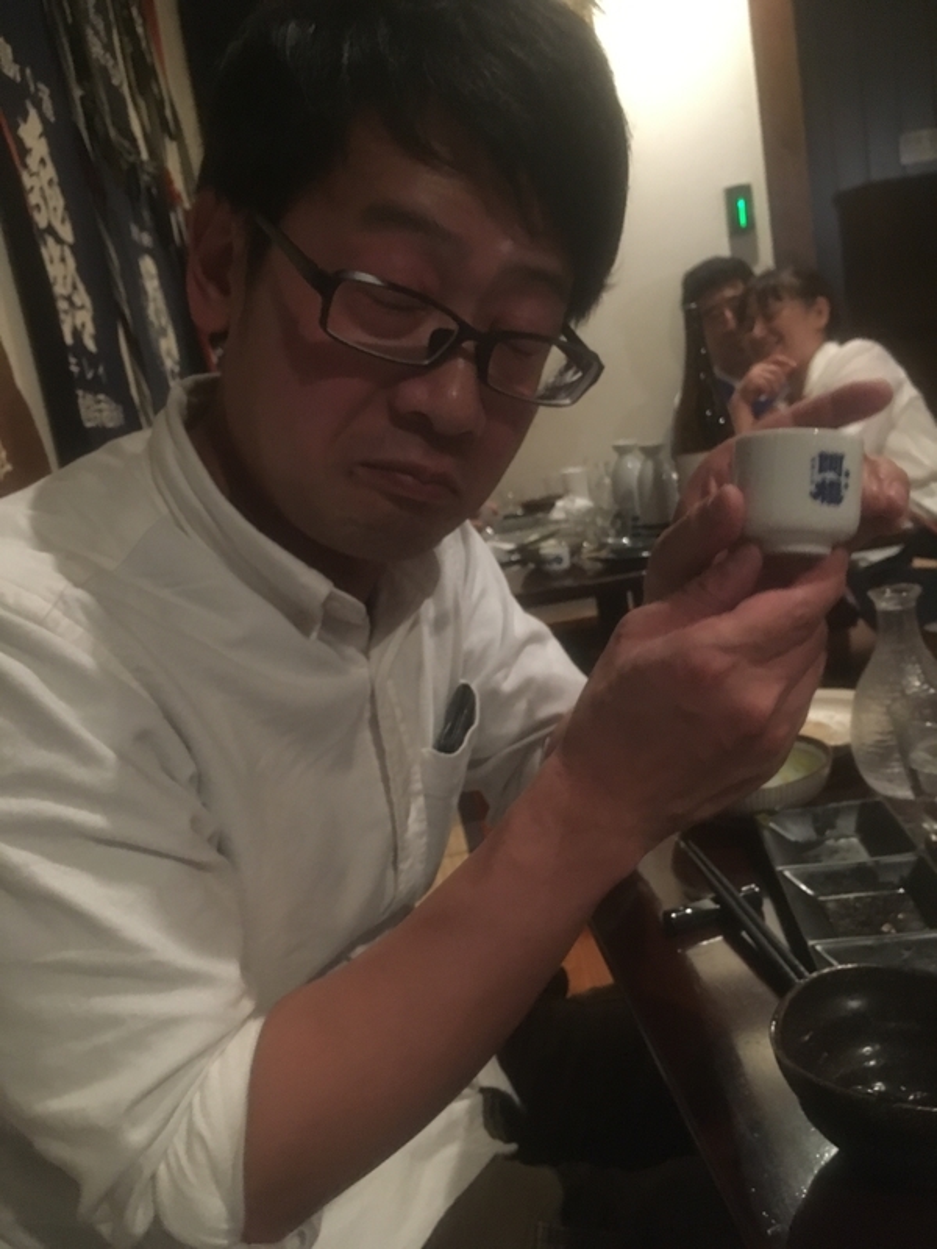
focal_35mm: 29
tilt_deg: -11.1
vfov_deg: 61.7
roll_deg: +9.2
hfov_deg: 48.2
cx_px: 468
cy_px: 624
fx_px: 1047
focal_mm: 4.15
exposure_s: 1/15
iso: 400
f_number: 2.2
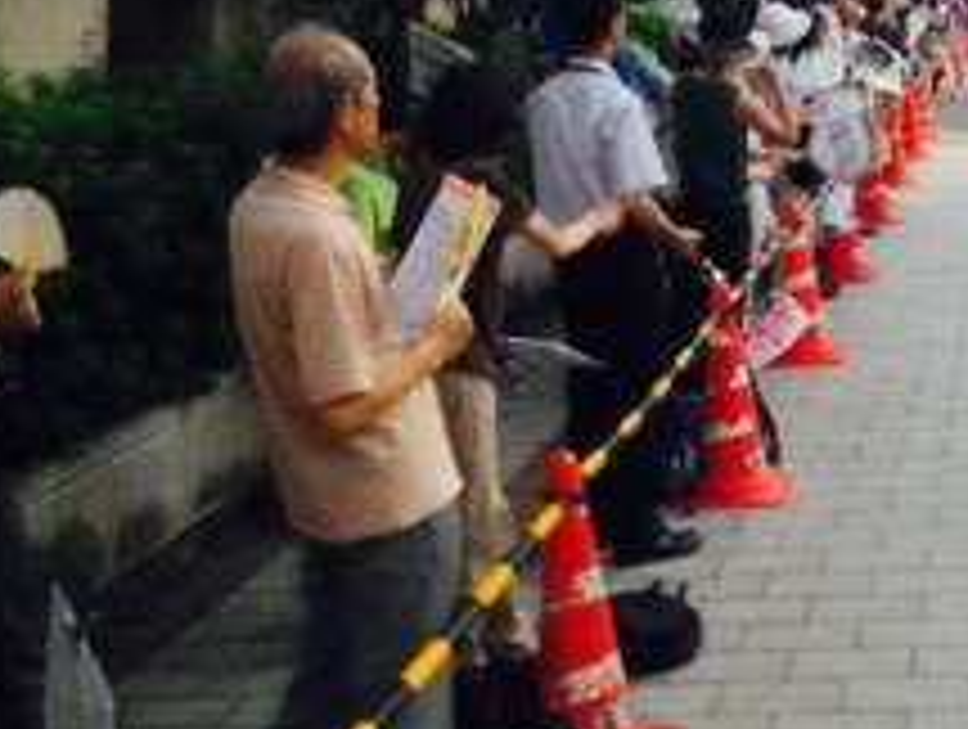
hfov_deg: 27.8
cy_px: 4
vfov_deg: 20.7
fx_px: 1933
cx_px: 693
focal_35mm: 69
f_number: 2.4
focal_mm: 4.12
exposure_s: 1/20
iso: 400
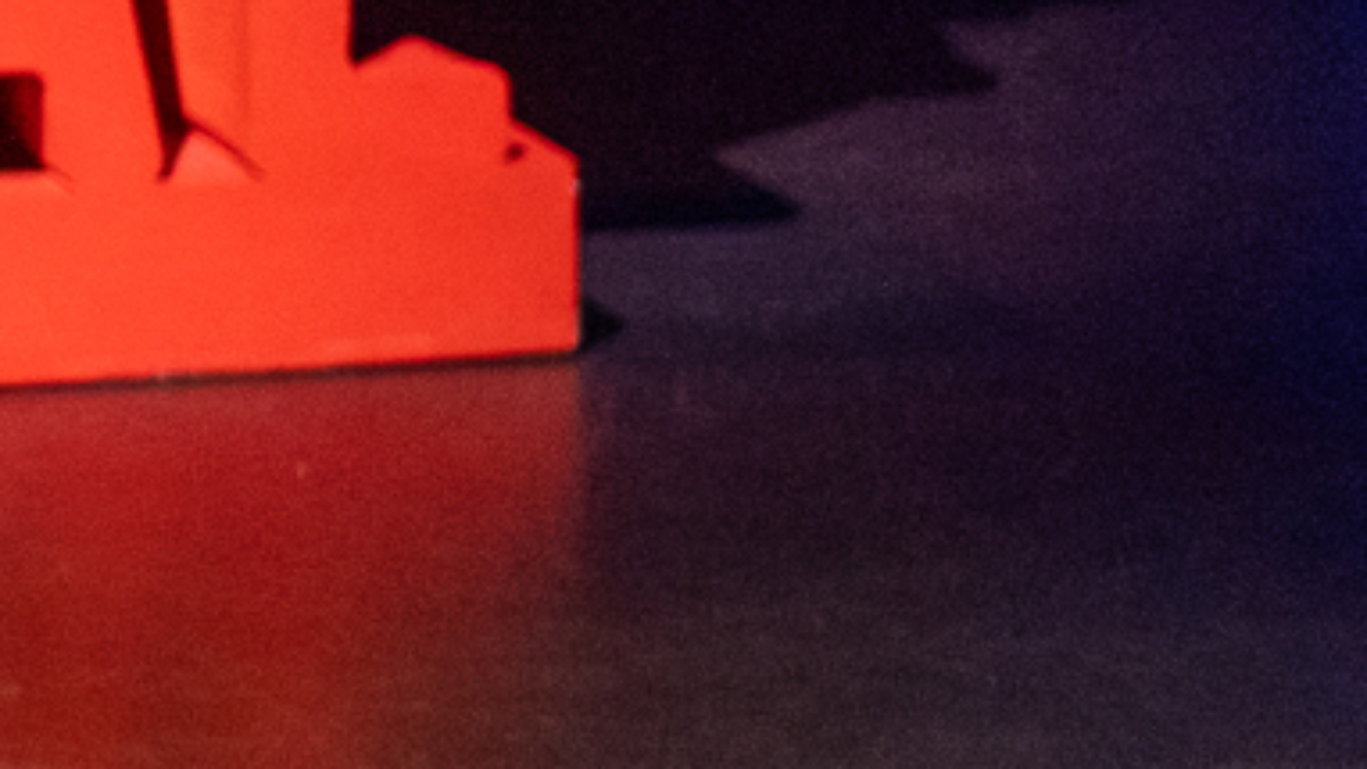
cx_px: -1915
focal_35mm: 730
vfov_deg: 1.7
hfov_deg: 2.9
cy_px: -1329
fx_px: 26464
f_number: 2.8
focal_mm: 130
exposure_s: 1/250
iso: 2000
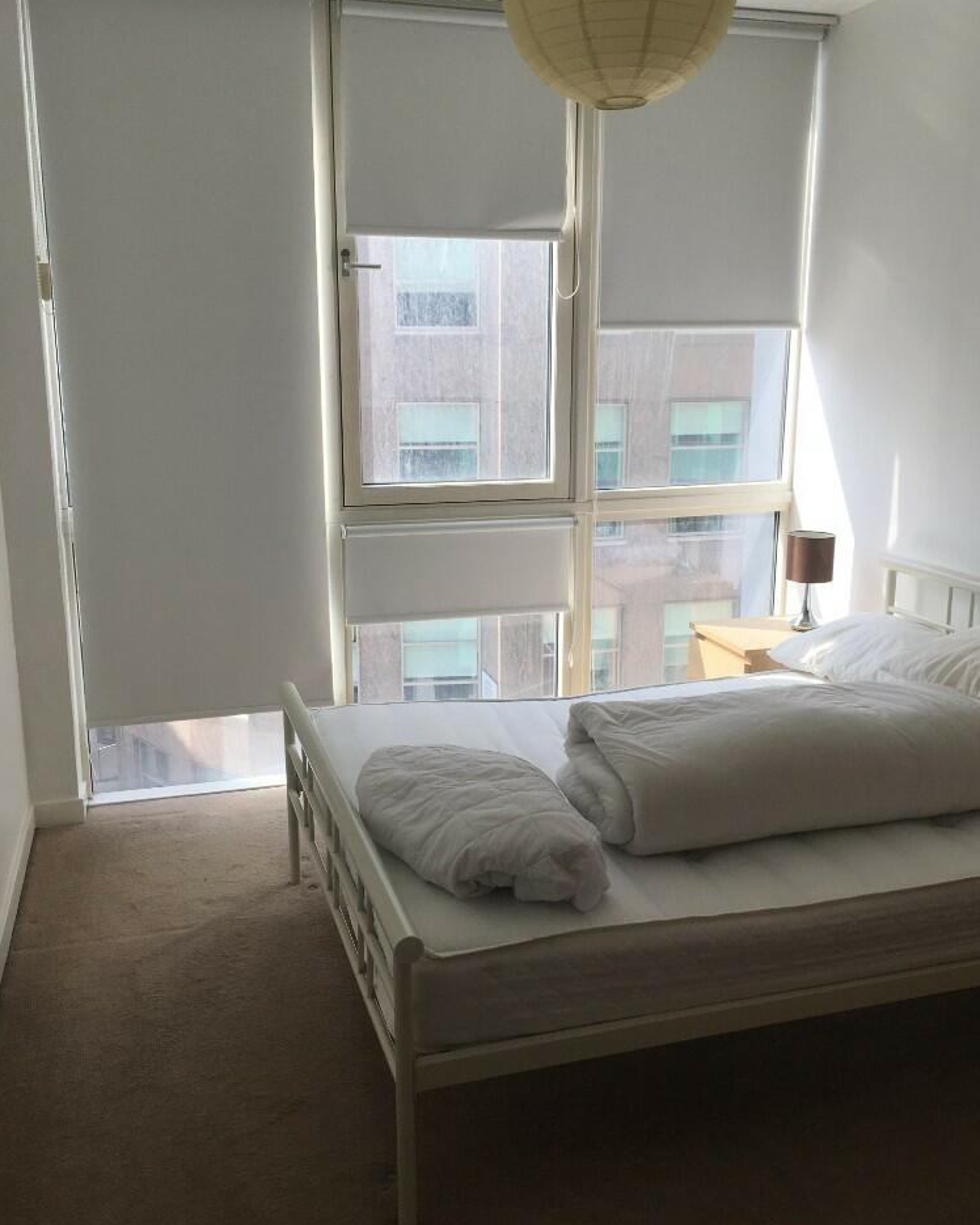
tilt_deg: -14.7
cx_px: 498
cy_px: 600
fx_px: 1124
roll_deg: +0.4
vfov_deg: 57.2
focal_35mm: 31
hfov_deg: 47.1
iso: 25
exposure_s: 1/359
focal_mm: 4.15
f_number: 2.2
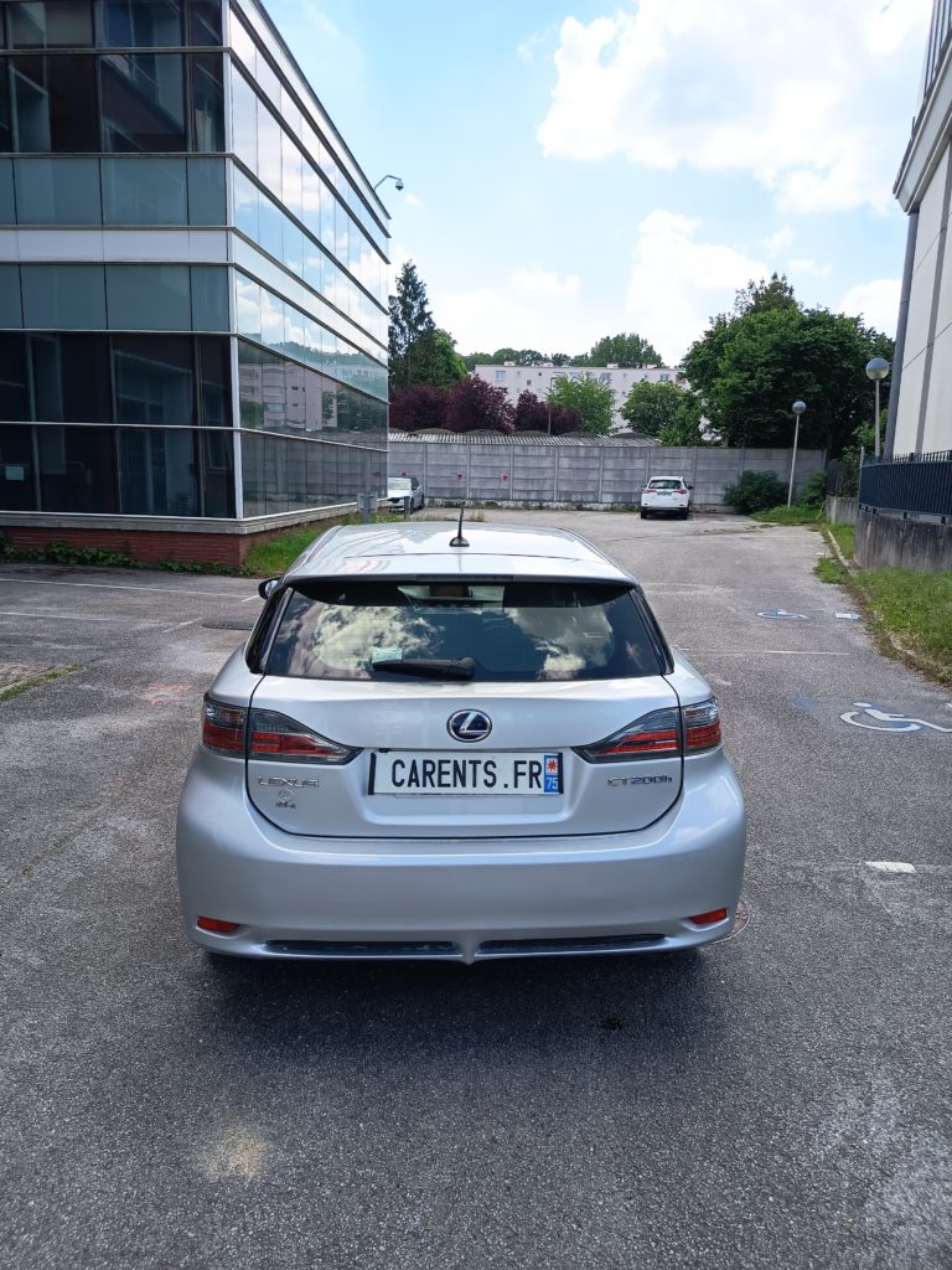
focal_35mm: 24
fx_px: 880
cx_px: 476
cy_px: 635
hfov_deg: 56.8
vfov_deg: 71.6
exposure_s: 1/219
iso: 50
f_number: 1.7
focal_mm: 5.27
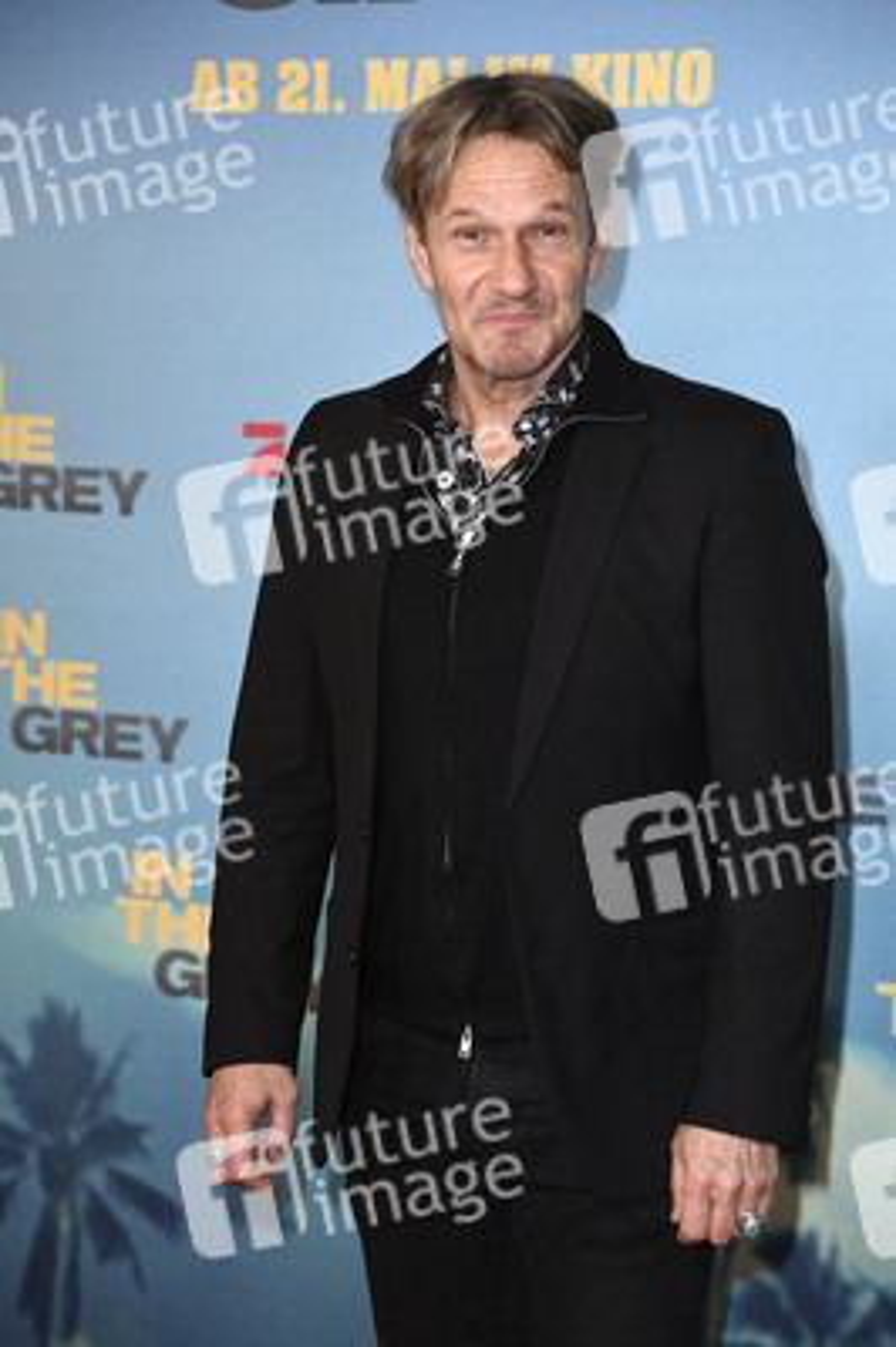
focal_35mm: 112
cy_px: 674
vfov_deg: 18.3
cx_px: 448
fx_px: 4188
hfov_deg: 12.2
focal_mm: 112
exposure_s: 1/250
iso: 1250
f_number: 5.6
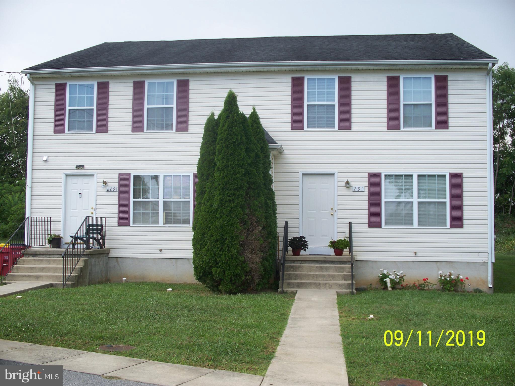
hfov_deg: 40.4
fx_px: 699
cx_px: 258
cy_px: 193
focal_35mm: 47
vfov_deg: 30.9
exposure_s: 1/160
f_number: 2.9
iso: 64
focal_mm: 9.86
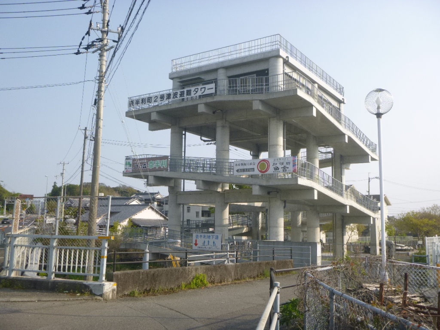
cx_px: 220
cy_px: 165
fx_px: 458
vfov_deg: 39.7
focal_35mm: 36
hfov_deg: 51.4
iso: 100
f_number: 4.4
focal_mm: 6.4
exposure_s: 1/320
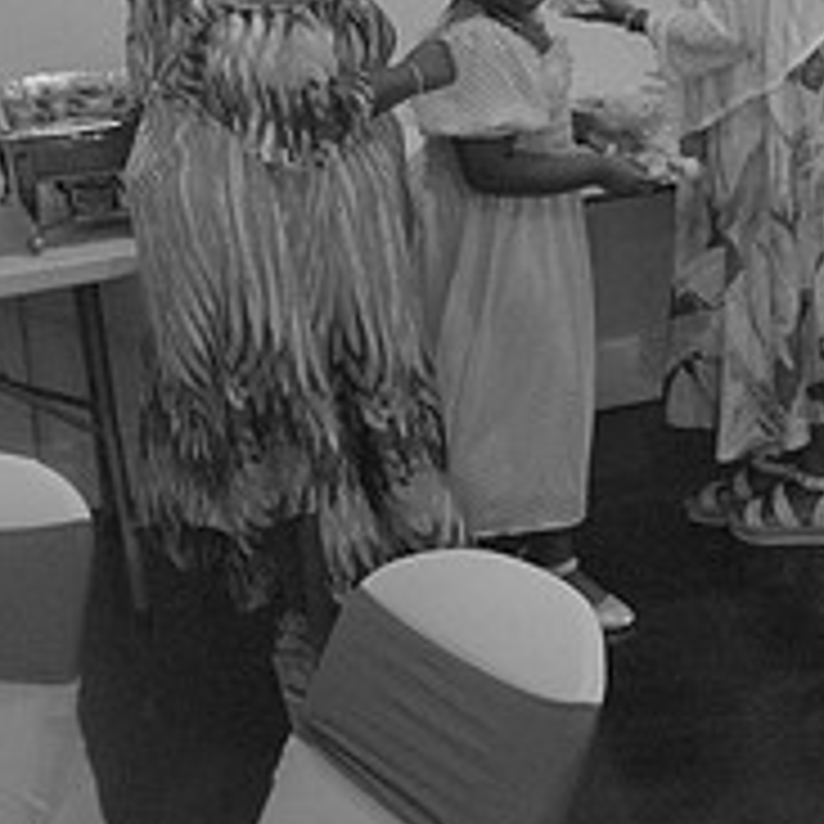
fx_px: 2397
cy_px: 34
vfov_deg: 19.1
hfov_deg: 18.4
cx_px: 1009
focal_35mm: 89
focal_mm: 22
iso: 1600
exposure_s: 1/125
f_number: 3.5
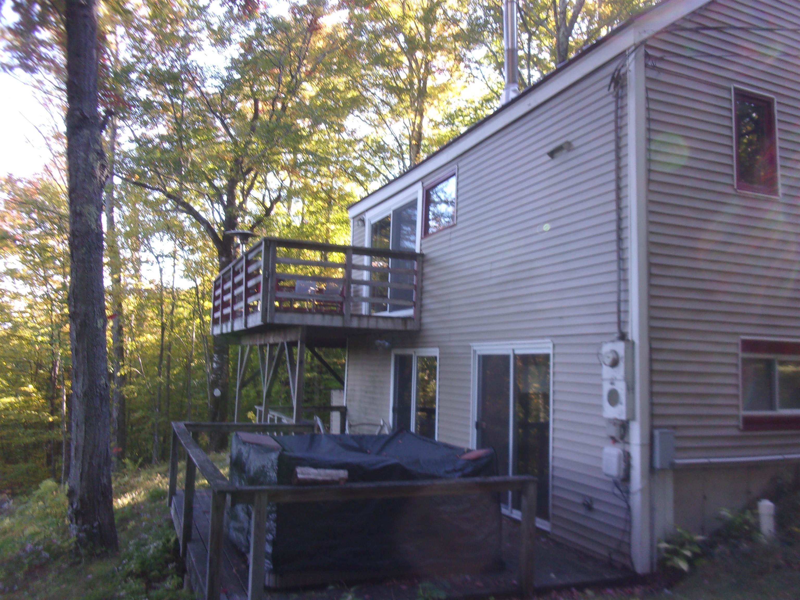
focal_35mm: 28
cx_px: 400
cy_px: 300
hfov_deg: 63.4
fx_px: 647
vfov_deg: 49.7
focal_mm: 5.1
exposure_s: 1/40
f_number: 3.9
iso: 80
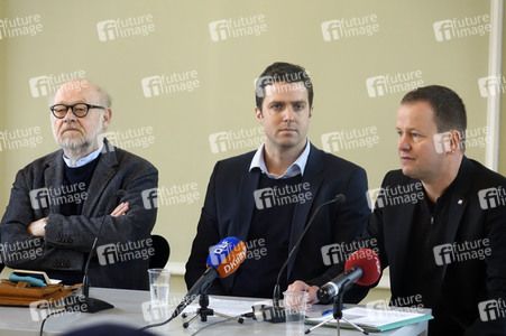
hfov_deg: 12.5
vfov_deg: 8.4
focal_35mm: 164
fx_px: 2303
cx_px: 253
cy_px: 168
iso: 800
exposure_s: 1/160
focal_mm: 60.04
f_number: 2.8
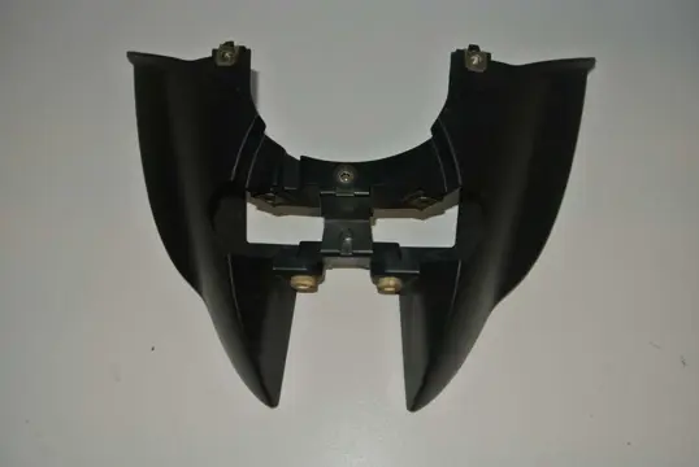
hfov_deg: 55.7
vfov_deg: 39.0
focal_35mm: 34
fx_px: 661
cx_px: 350
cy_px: 234
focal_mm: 12.7
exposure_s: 1/60
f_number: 3.8
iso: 200
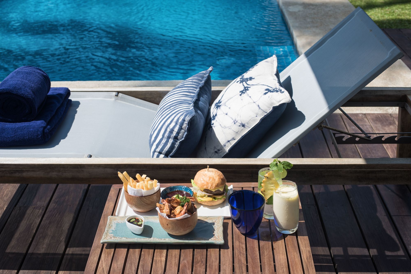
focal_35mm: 50
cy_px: 137
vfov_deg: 27.0
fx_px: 571
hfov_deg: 39.6
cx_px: 206
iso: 64
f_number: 7.1
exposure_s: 1/250
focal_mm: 50
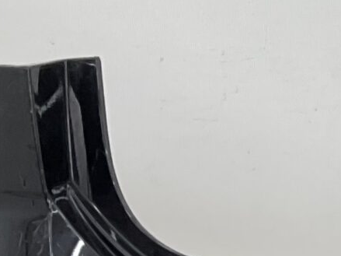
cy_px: 192
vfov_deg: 8.8
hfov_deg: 10.3
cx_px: 799
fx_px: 1664
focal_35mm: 169
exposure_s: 1/106
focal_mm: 3
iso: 16
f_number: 1.8
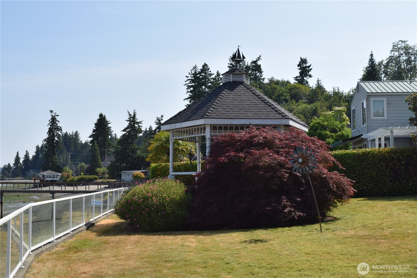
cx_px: 208
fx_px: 521
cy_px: 139
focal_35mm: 45
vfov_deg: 29.9
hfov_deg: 43.6
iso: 100
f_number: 11
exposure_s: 1/200
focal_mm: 30
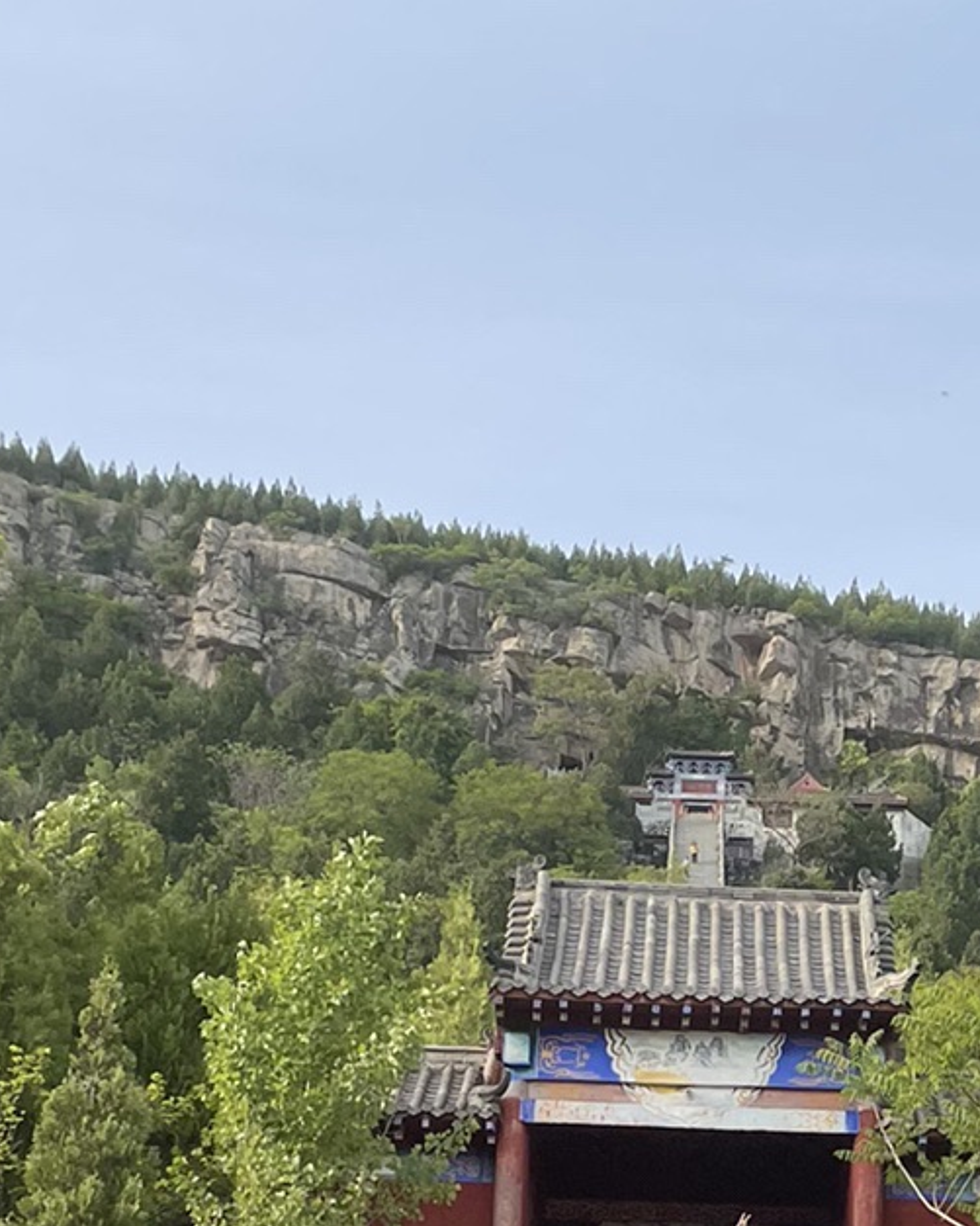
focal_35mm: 81
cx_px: 757
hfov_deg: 18.8
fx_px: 2939
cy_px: 1296
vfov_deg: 22.4
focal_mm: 4.2
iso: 32
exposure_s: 1/1855
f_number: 1.6
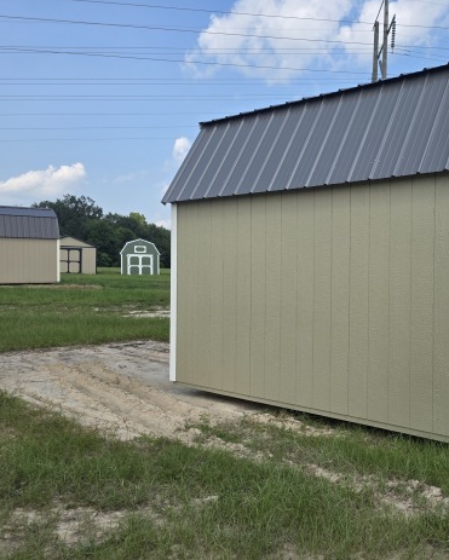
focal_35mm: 31
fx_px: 514
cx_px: 373
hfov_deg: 44.4
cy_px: 275
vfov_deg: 57.1
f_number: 1.7
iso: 80
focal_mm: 6.3
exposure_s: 1/4539
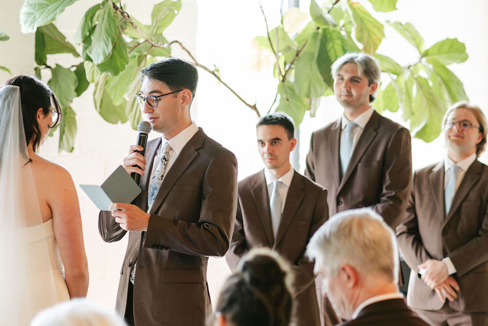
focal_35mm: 161
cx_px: 218
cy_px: 107
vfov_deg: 8.5
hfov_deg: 12.8
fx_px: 2183
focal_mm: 85
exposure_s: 1/250
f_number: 2.2
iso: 4000
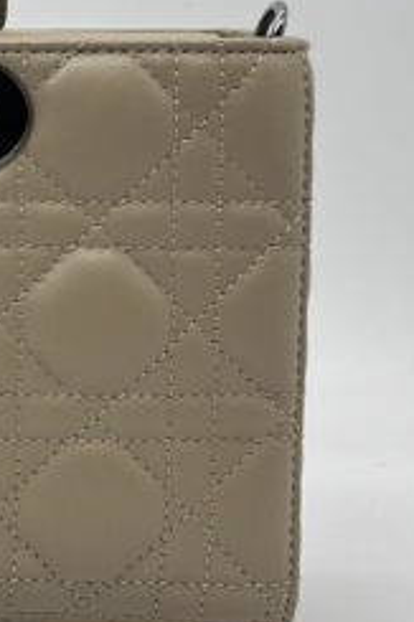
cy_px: 213
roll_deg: -0.5
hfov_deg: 11.4
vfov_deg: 18.1
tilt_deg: -9.2
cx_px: -284
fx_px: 1952
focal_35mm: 113
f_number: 1.5
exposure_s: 1/131
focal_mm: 5.7
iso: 32
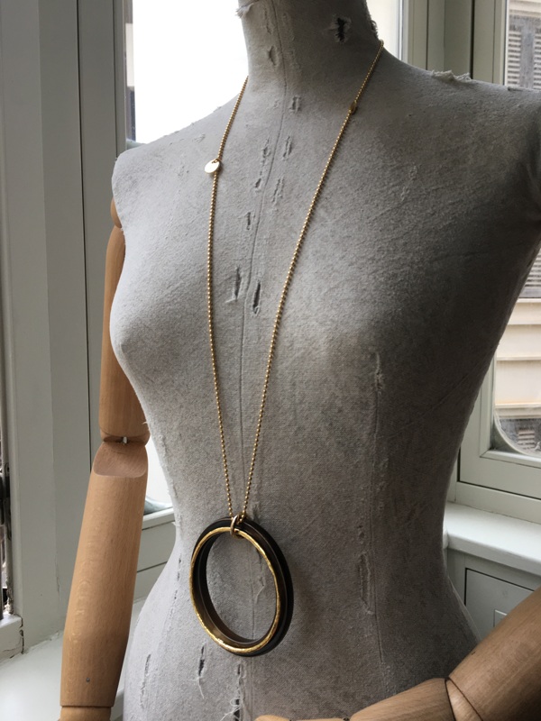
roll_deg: -0.4
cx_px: 270
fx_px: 604
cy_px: 360
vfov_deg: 61.7
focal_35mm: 29
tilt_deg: -5.2
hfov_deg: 48.2
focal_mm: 4.15
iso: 40
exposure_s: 1/120
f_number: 2.2
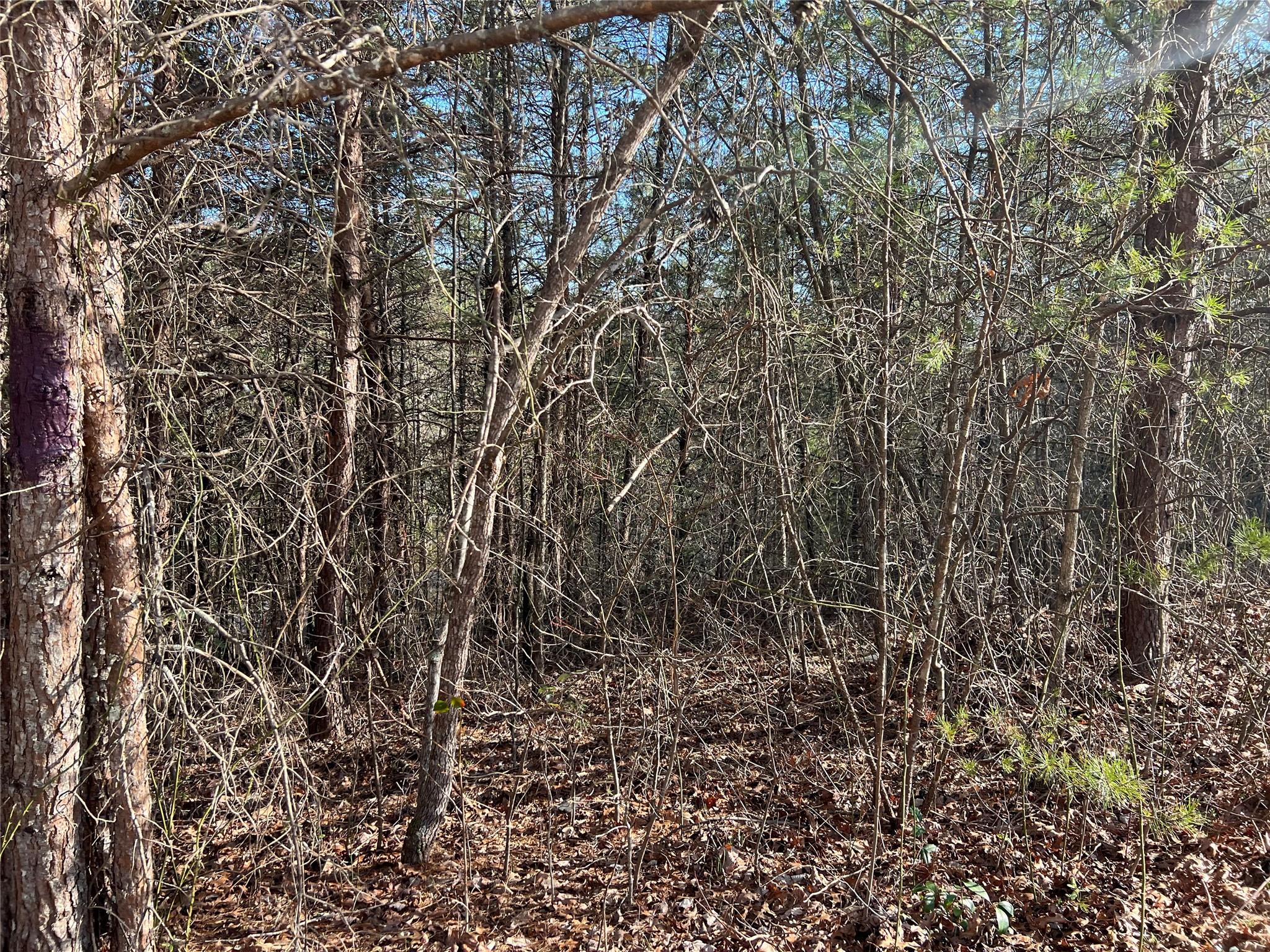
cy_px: 476
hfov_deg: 67.3
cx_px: 635
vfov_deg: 53.1
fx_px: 954
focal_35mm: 26
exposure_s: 1/567
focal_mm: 5.7
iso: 50
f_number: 1.5
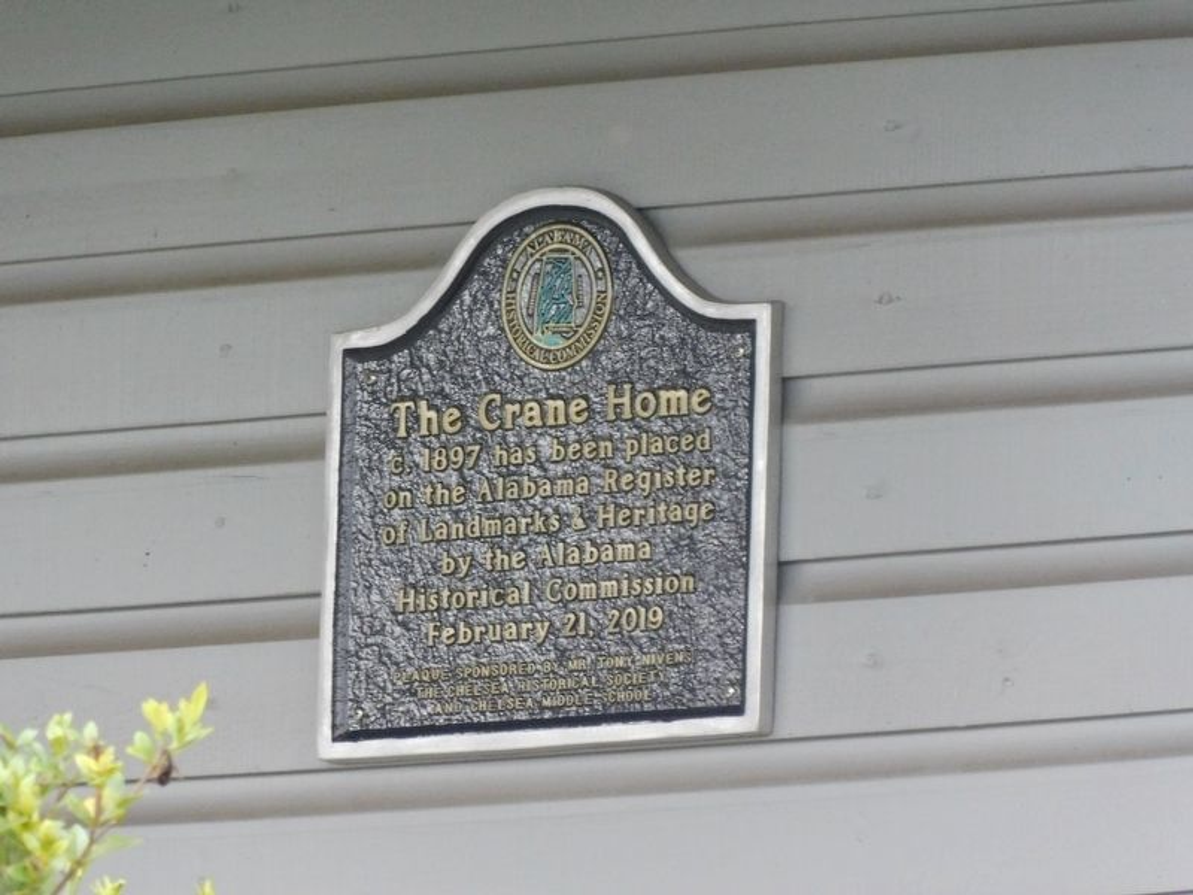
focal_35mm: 914
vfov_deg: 1.6
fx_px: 31500
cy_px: 448
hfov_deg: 2.2
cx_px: 596
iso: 800
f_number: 6.5
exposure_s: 1/100
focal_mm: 160
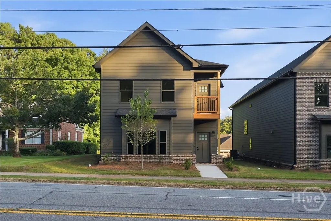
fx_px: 313
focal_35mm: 34
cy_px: 110
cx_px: 166
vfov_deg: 38.9
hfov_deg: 55.8
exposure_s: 1/160
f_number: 5.6
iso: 100
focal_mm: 23.1
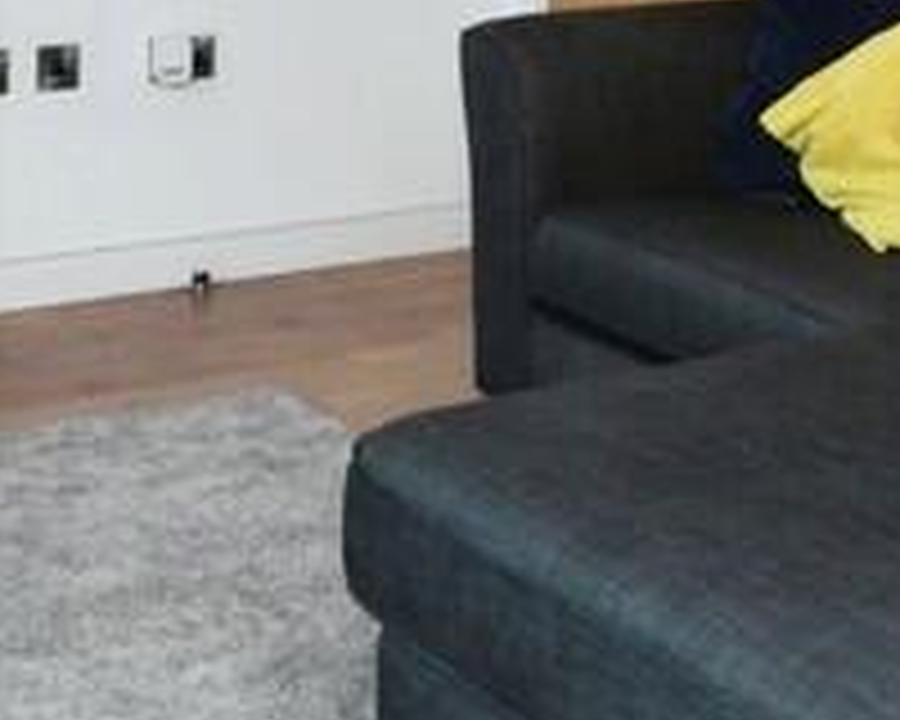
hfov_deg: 26.2
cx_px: 274
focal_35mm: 72
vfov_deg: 19.3
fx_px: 1918
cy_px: -263
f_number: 8
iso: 400
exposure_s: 1/60
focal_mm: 10
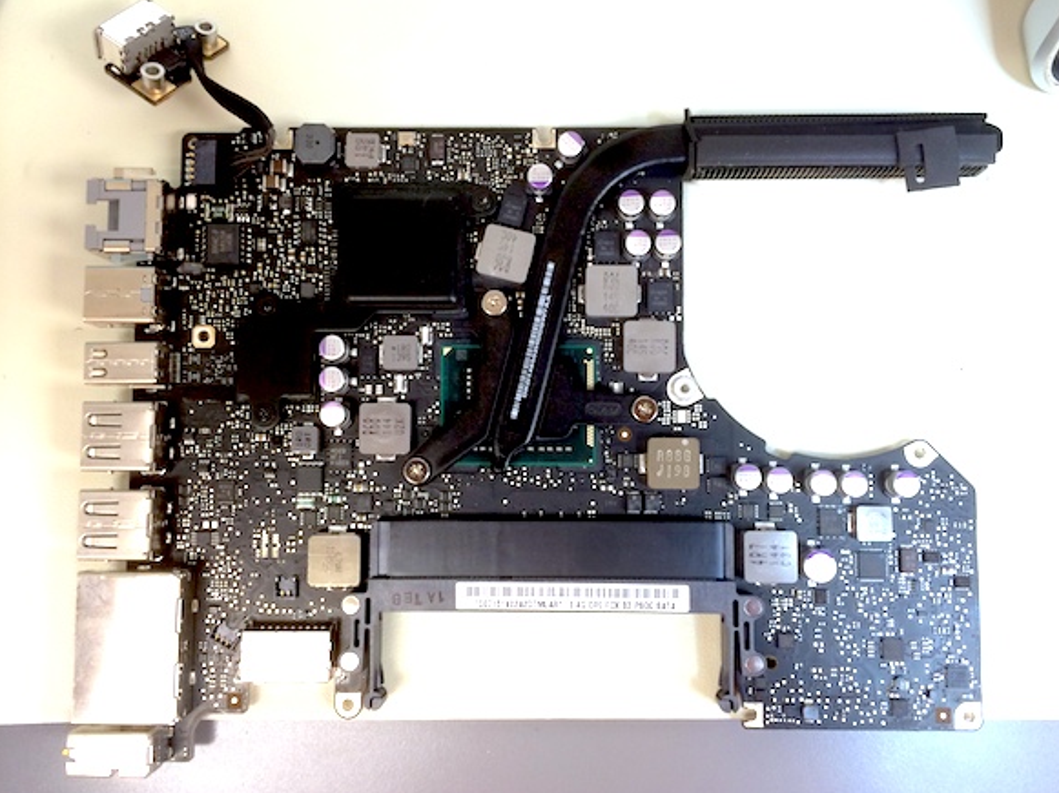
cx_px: 536
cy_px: 403
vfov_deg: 45.4
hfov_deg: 58.4
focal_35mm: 31
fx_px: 948
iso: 80
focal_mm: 4.12
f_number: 2.2
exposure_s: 1/30
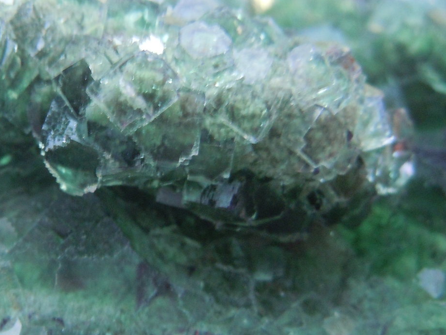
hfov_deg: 35.6
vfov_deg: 28.0
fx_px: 670
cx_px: 89
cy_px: 170
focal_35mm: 52
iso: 400
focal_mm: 5.4
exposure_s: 1/8
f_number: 3.5
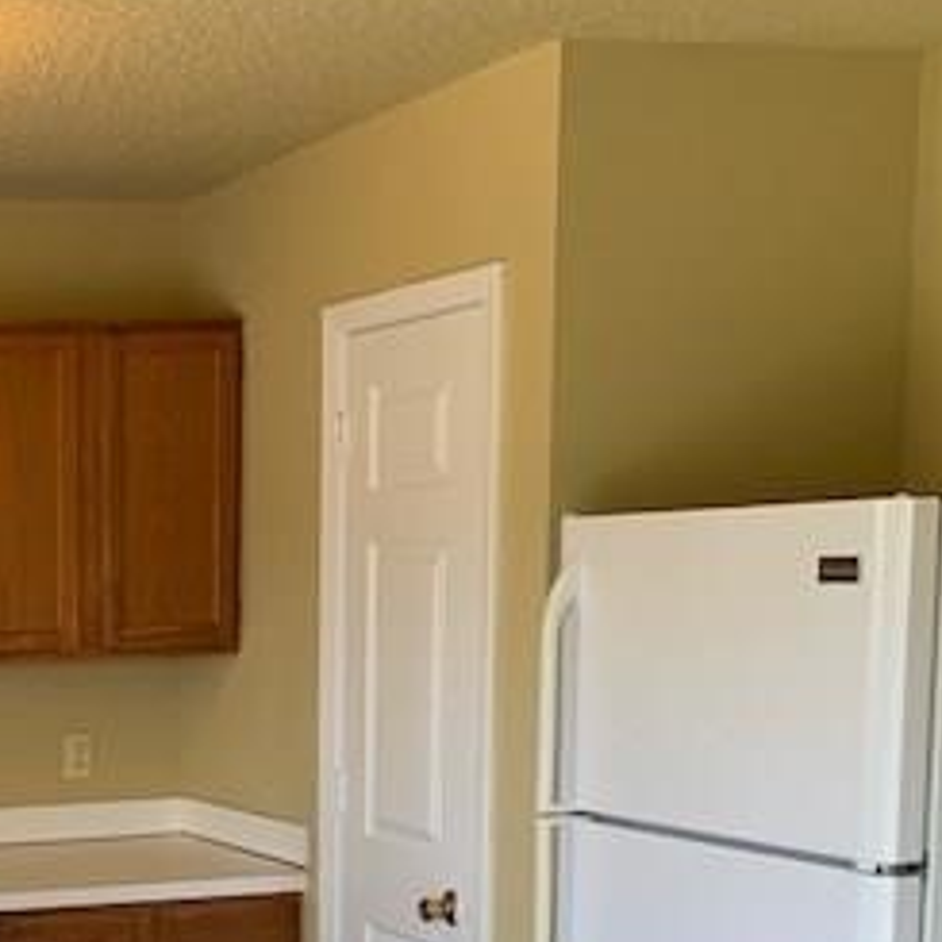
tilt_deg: -5.9
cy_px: 873
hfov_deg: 25.6
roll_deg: +0.7
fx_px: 1847
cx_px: -188
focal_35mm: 60
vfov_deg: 27.4
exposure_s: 1/121
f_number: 1.8
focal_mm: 4.25
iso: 100
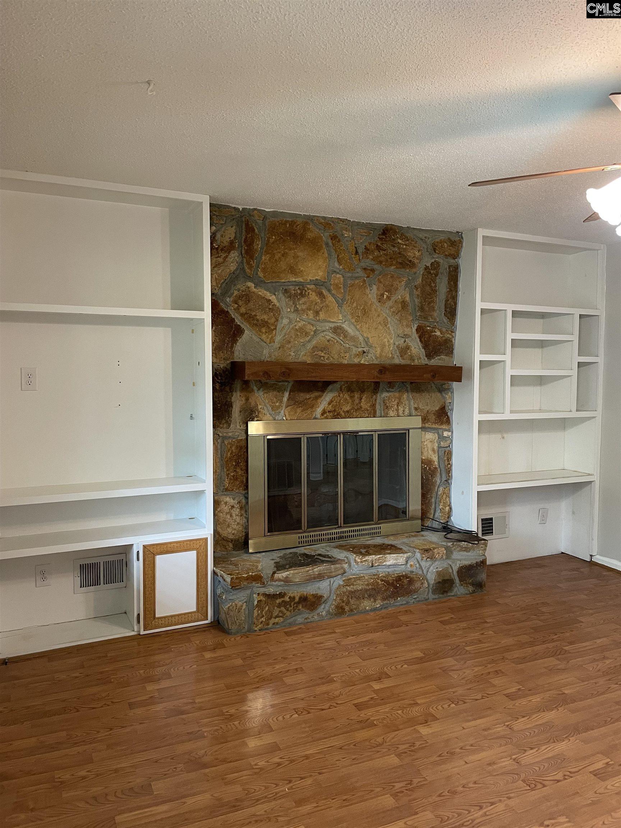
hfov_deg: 53.1
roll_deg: -0.4
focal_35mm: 26
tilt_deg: -3.8
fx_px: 622
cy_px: 414
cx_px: 310
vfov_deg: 67.3
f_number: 1.6
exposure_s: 1/60
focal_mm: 4.2
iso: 320
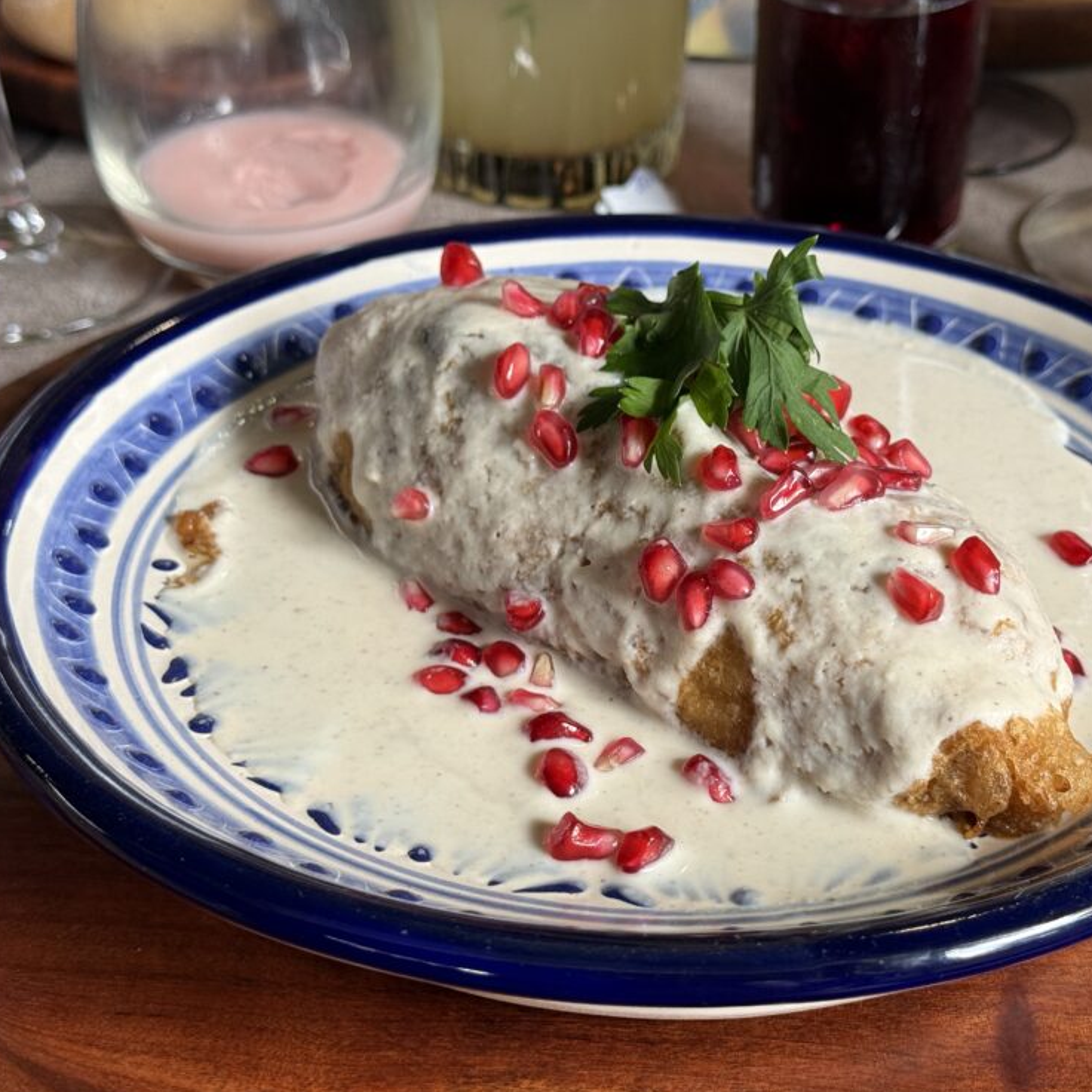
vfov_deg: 29.1
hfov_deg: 29.0
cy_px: 542
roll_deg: +1.0
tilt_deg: -33.7
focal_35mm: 59
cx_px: 672
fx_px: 2106
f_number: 1.78
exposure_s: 1/98
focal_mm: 6.76
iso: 100
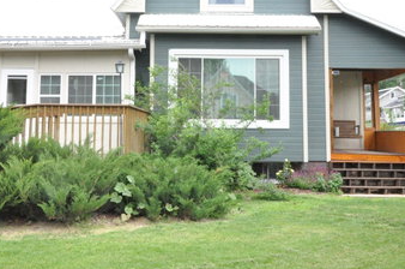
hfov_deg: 39.7
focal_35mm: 50
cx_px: 197
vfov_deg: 26.6
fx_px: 561
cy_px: 72
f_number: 25
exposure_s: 1/200
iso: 3200
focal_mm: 22
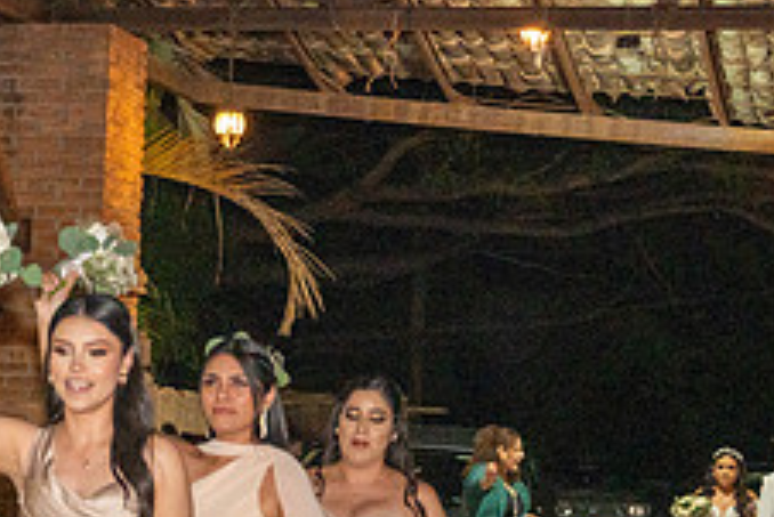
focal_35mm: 141
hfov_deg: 14.4
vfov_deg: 9.6
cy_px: 652
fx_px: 3033
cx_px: 86
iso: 2000
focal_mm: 55
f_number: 5.6
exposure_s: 1/160
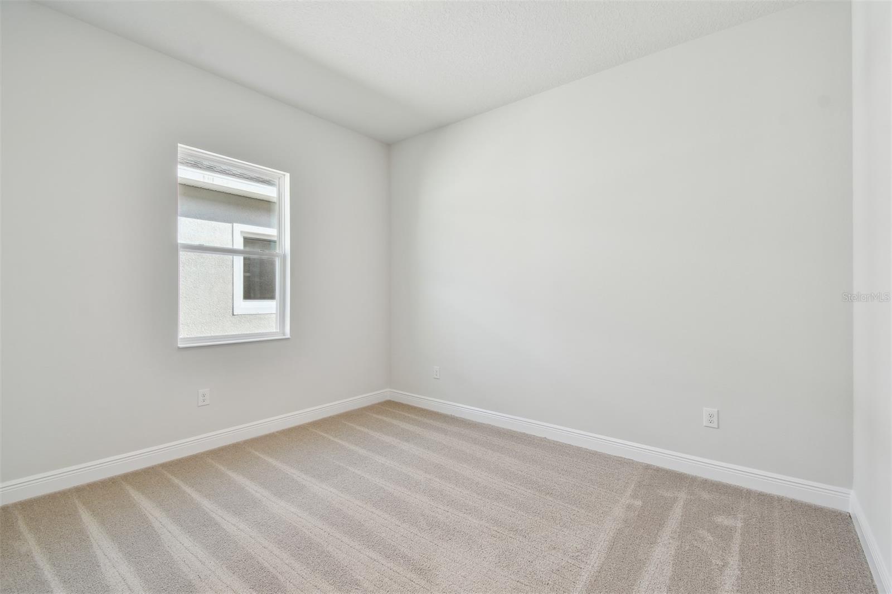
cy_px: 297
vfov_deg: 77.3
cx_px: 446
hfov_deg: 100.4
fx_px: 372
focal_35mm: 15
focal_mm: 10
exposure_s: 1/10
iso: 100
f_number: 7.1
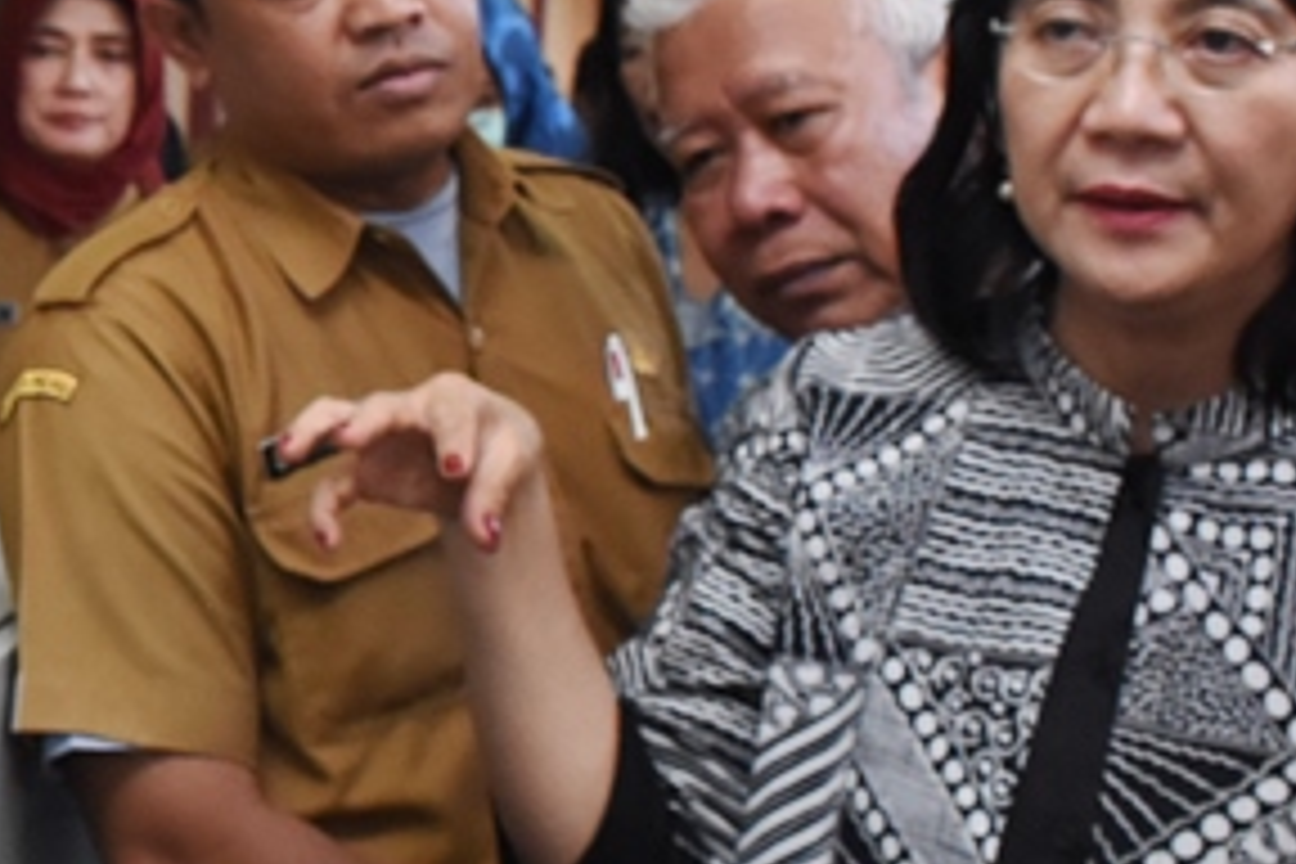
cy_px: 605
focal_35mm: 96
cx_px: -72
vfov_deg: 14.2
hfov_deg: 20.4
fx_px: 3456
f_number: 5.6
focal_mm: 18
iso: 1600
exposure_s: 1/200
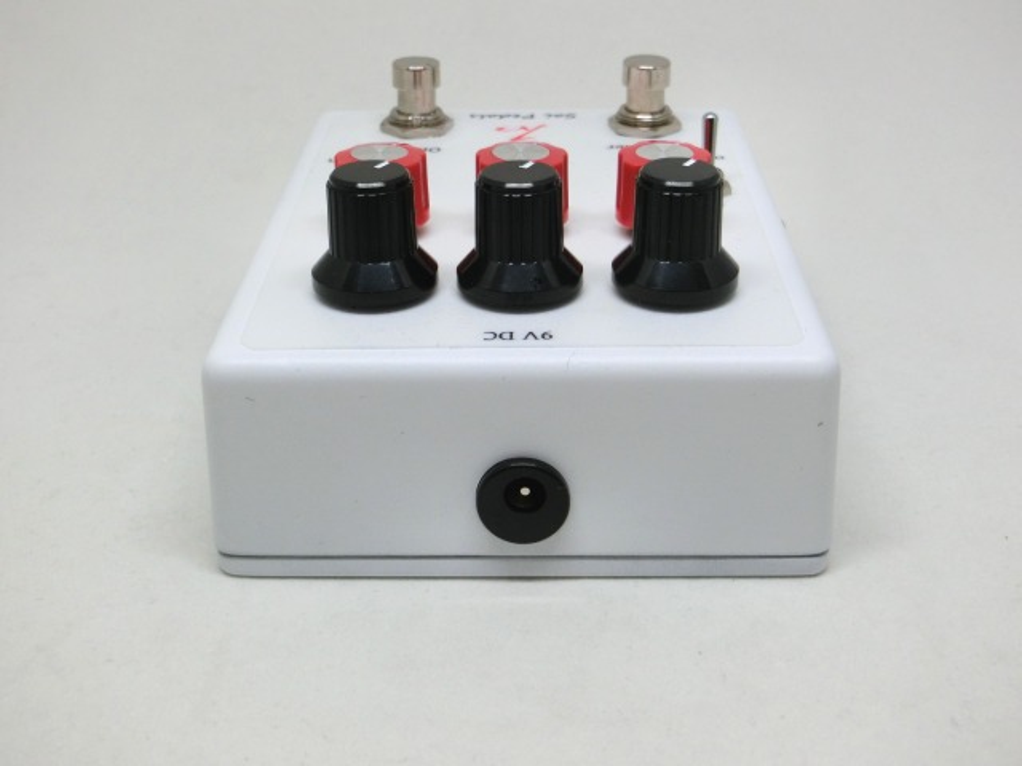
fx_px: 1535
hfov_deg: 36.8
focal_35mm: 52
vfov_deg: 28.0
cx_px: 511
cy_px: 383
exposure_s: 1/125
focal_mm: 9.3
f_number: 4.7
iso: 200
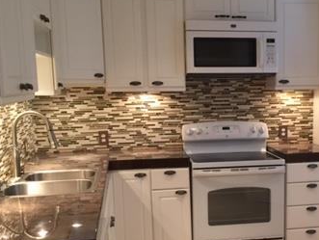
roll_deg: +0.9
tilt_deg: -8.8
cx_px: 240
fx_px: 517
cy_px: 173
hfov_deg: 33.6
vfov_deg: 25.9
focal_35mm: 56
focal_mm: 4.15
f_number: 2.2
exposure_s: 1/15
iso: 80
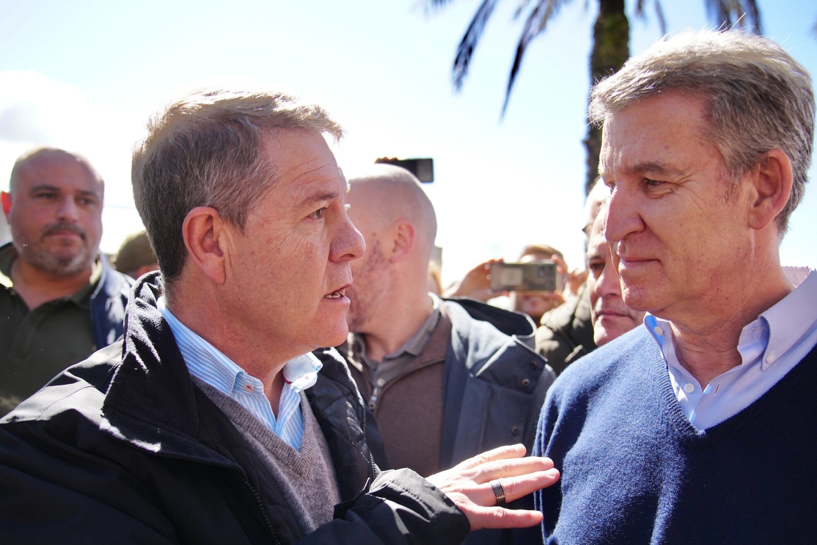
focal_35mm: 31
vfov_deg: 42.0
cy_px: 340
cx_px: 400
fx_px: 704
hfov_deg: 60.3
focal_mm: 24
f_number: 2.8
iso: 400
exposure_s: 1/2000
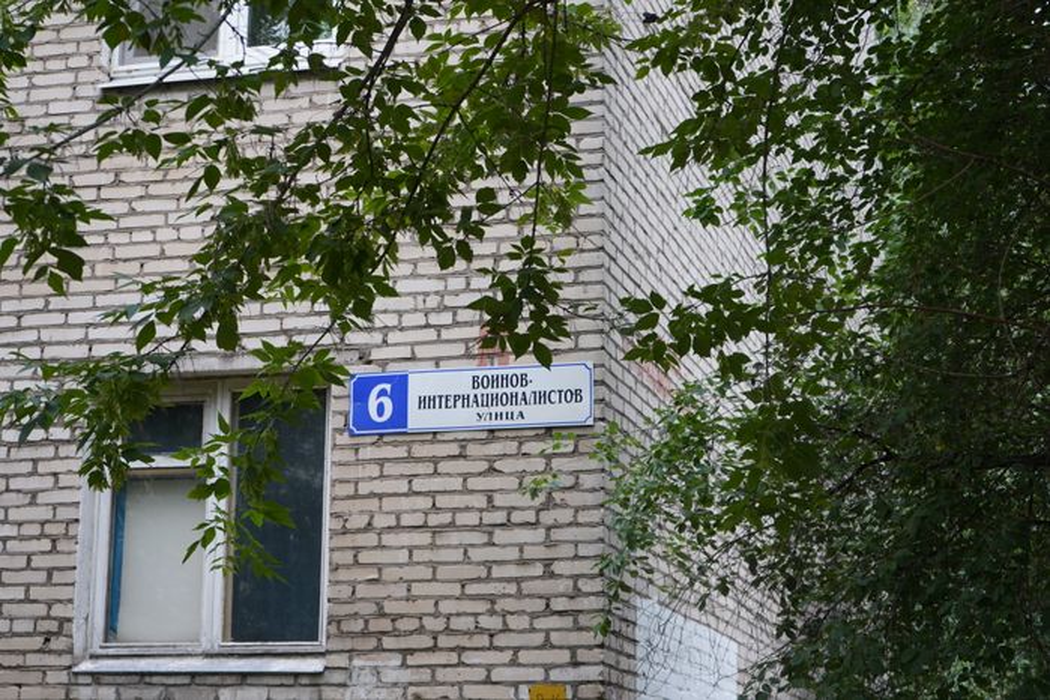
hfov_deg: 28.8
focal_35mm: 70
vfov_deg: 19.5
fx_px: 2042
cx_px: 525
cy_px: 350
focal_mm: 70
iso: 1600
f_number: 5.6
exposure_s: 1/160
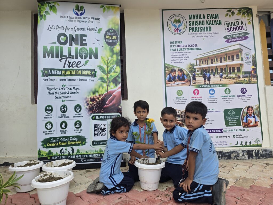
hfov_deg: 73.9
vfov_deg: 58.9
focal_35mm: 23
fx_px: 181
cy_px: 102
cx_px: 136
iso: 80
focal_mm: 6.3
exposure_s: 1/1645
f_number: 1.7
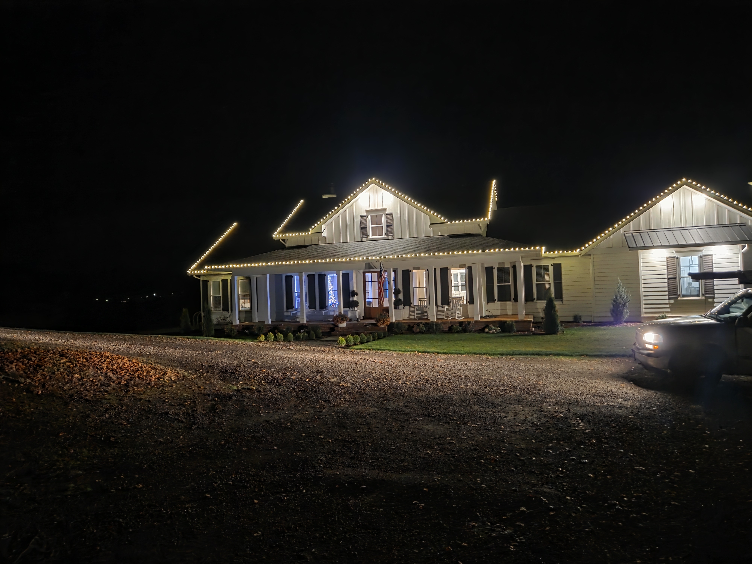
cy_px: 282
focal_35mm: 23
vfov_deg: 58.9
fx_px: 500
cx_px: 376
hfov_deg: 73.9
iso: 2000
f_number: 1.8
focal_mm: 5.4
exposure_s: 1/20
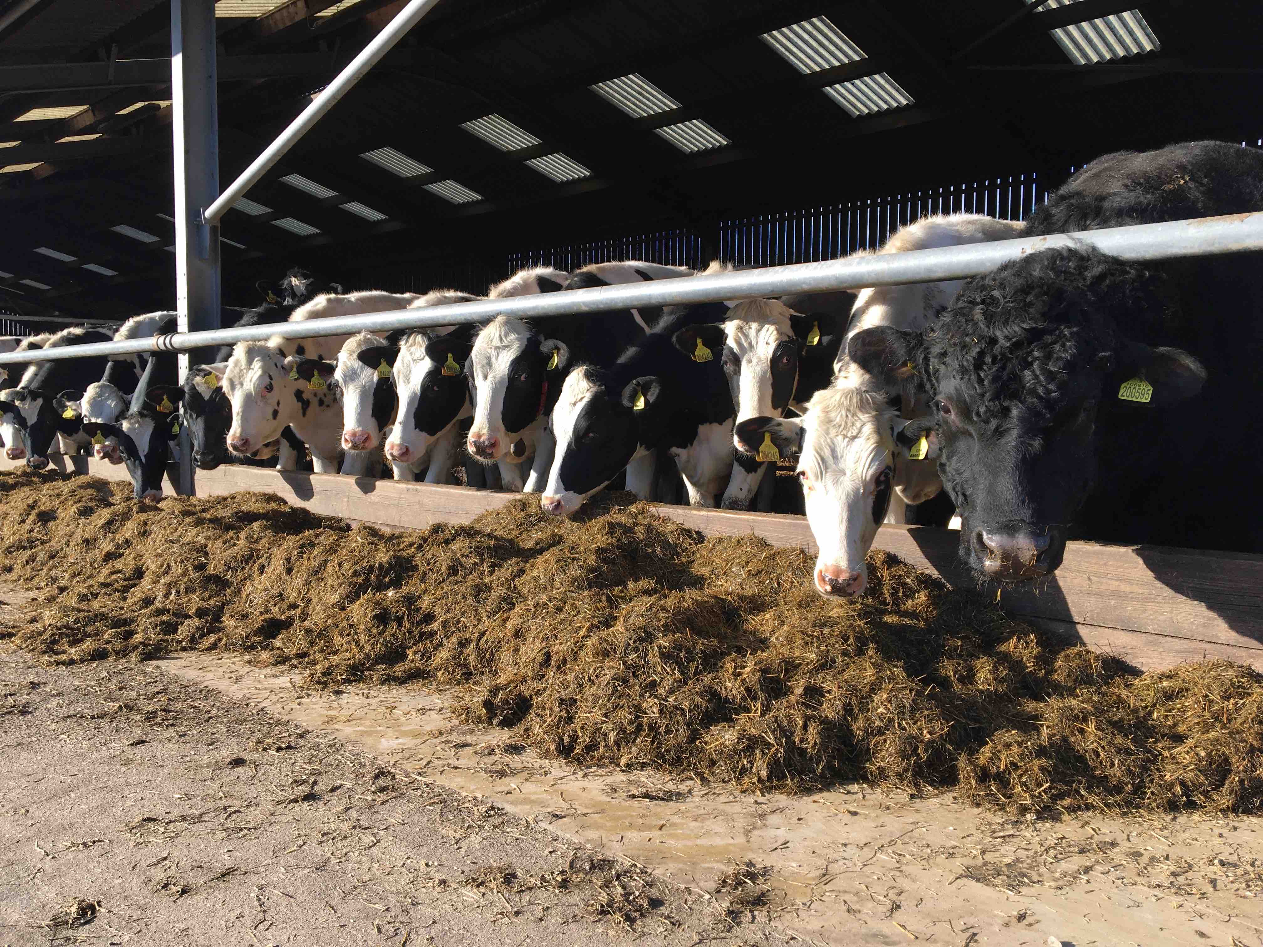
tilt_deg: -2.7
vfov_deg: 48.2
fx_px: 1058
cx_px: 632
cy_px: 474
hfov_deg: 61.7
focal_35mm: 29
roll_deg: -1.3
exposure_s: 1/582
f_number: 2.2
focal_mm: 4.15
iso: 25
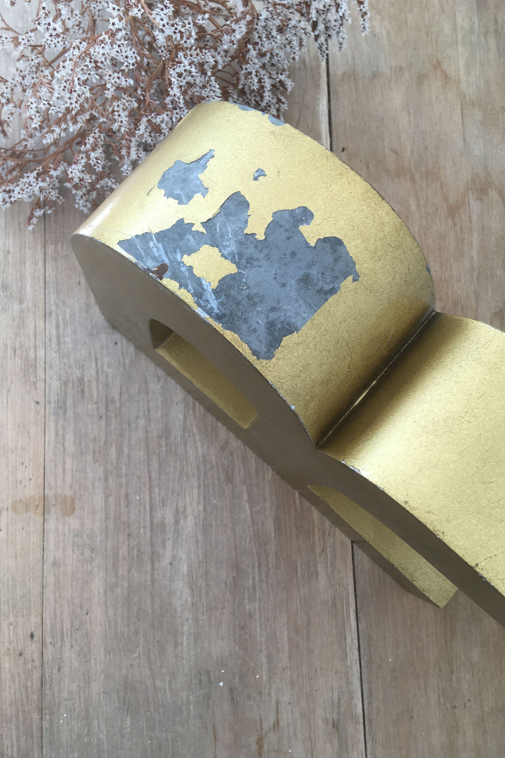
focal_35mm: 31
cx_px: 234
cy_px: 383
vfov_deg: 60.3
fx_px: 652
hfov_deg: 42.3
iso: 32
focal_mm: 4.15
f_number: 2.2
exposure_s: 1/50
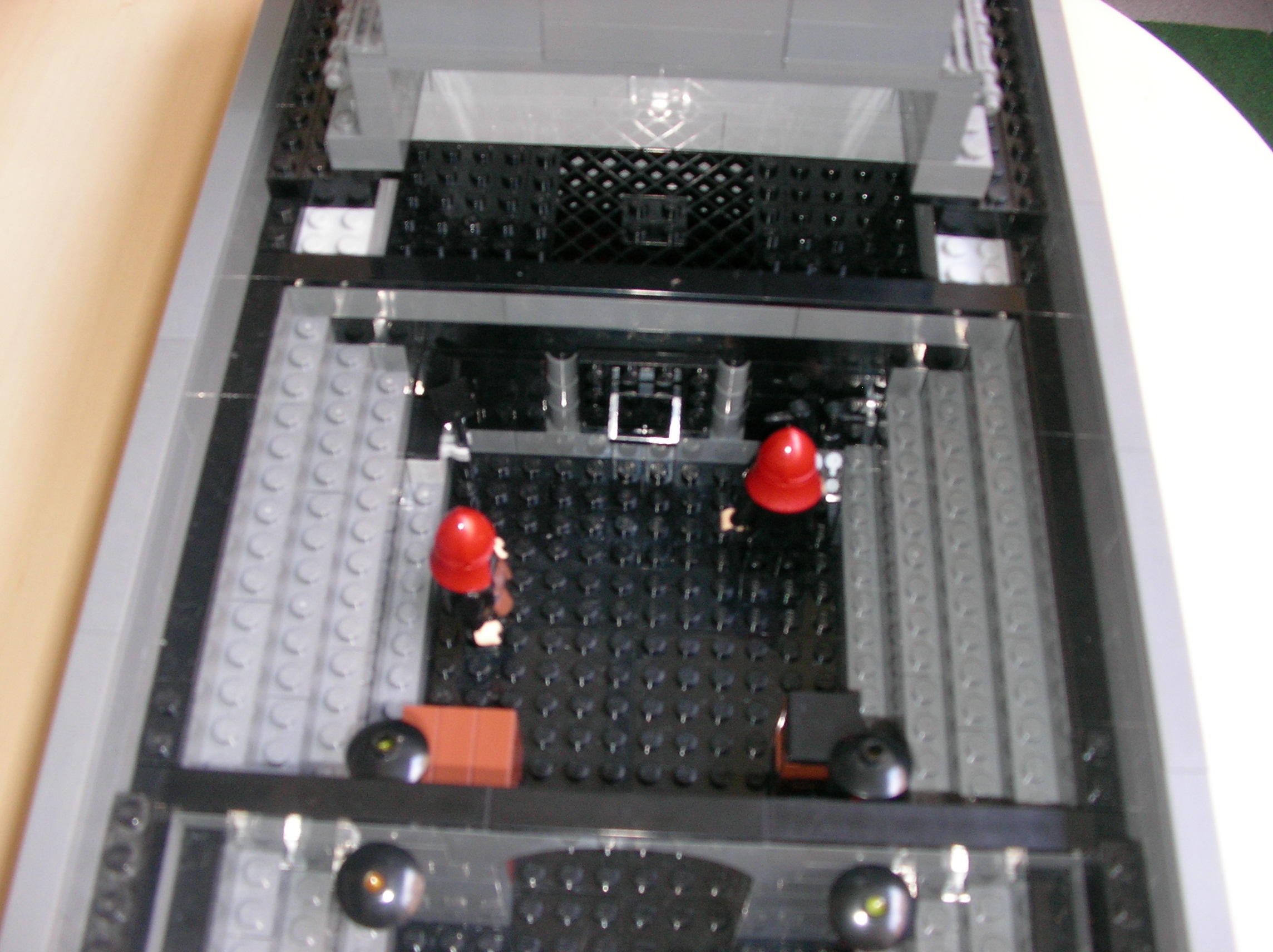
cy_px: 476
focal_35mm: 38
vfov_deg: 37.7
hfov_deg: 49.0
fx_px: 1396
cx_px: 636
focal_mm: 5.8
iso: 100
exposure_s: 1/30
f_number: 3.5
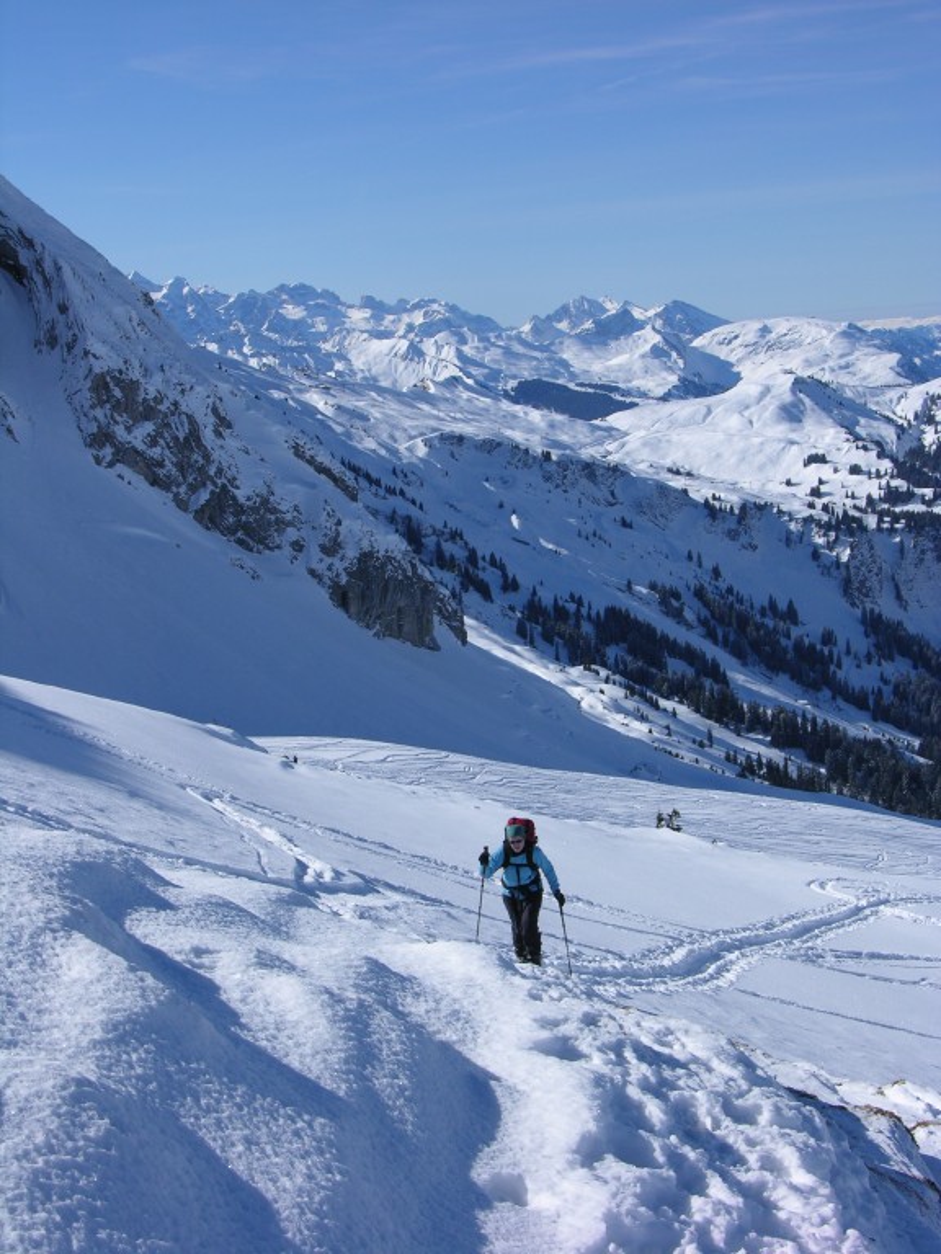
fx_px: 2247
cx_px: 470
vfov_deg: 31.2
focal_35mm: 62
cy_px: 627
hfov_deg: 23.7
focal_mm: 15.7
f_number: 7.2
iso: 50
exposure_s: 1/402
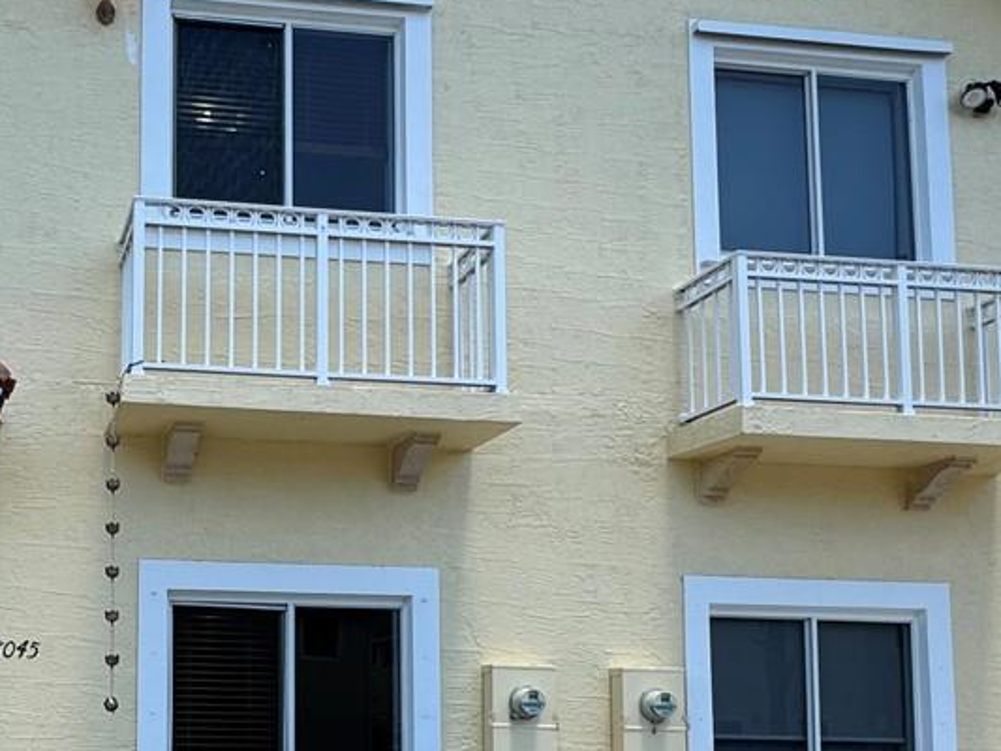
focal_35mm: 42
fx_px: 1215
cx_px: 101
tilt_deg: +4.4
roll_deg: -0.4
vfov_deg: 32.9
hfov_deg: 41.3
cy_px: 648
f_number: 2.2
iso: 40
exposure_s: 1/804
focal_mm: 2.22
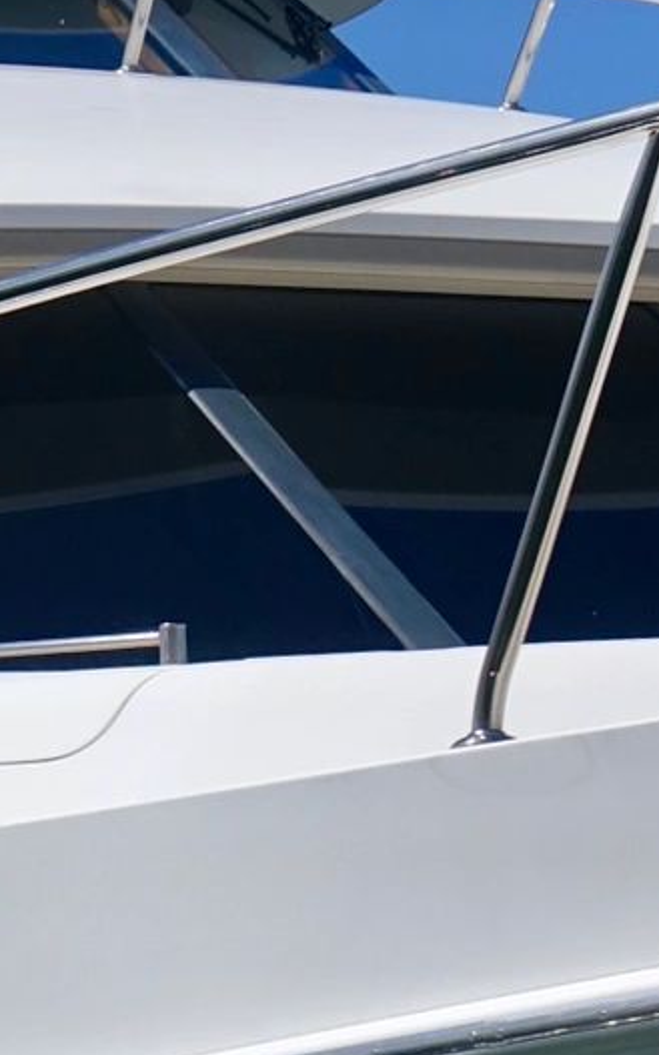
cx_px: -1032
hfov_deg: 6.1
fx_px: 5838
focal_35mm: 203
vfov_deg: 10.1
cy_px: 1447
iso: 100
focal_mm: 15.17
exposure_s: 1/1000
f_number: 5
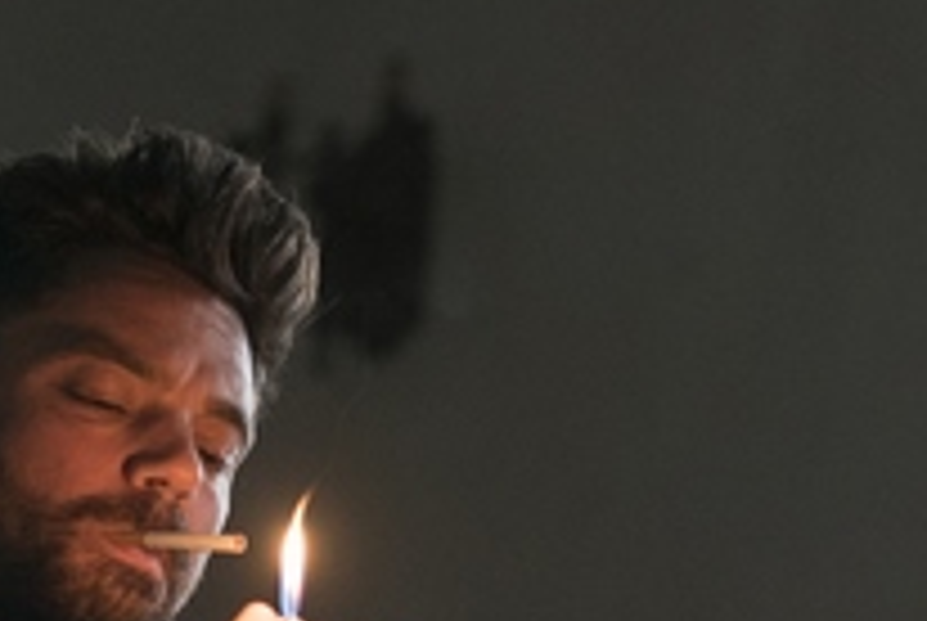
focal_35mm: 187
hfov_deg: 10.9
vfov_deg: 7.3
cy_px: 868
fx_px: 4822
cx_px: 774
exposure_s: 1/100
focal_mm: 55
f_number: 2.2
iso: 3200
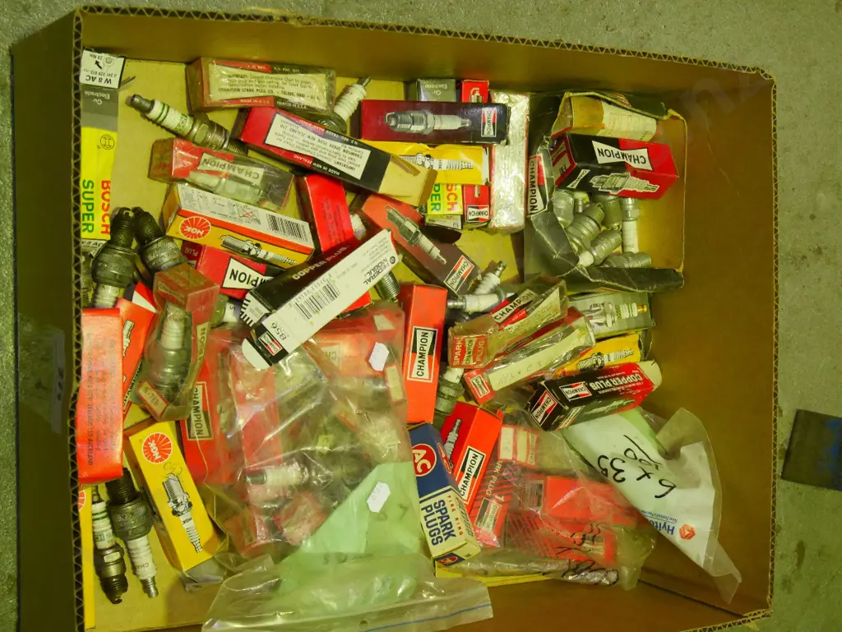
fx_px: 1314
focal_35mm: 54
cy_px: 316
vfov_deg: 27.1
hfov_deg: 35.5
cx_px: 421
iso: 3200
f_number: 5.3
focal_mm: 27
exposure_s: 1/100
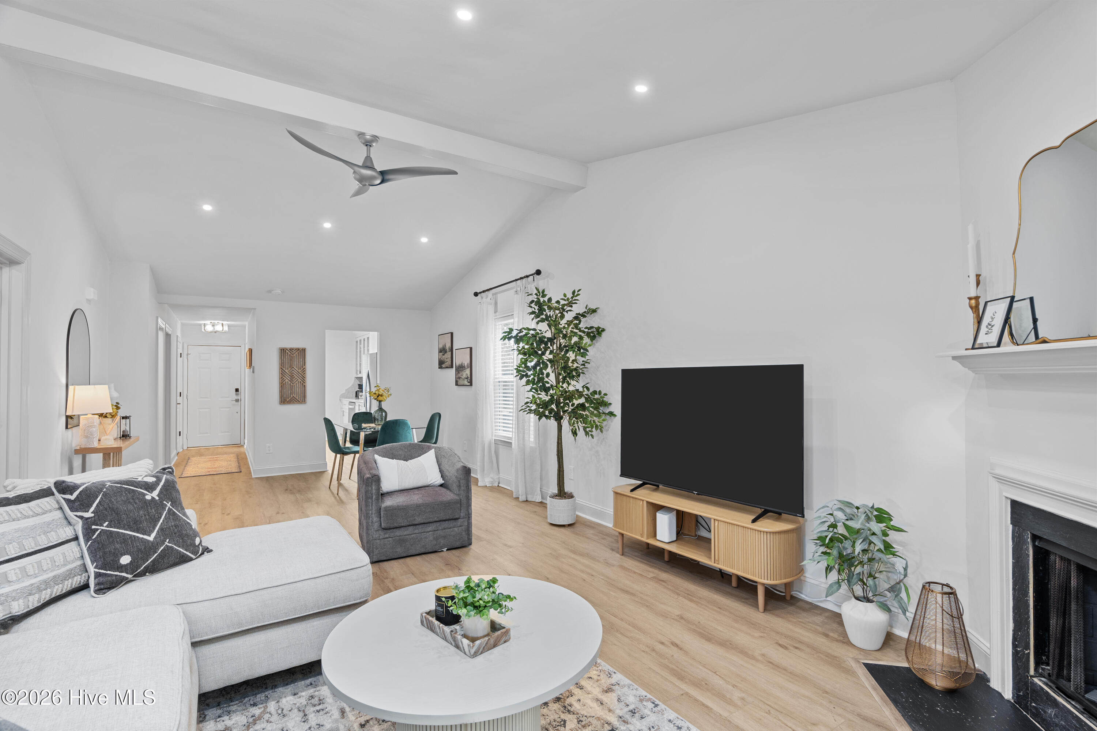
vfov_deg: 73.7
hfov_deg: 96.7
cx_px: 548
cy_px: 366
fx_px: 488
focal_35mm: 16
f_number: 8
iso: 640
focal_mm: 16
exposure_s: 1/4
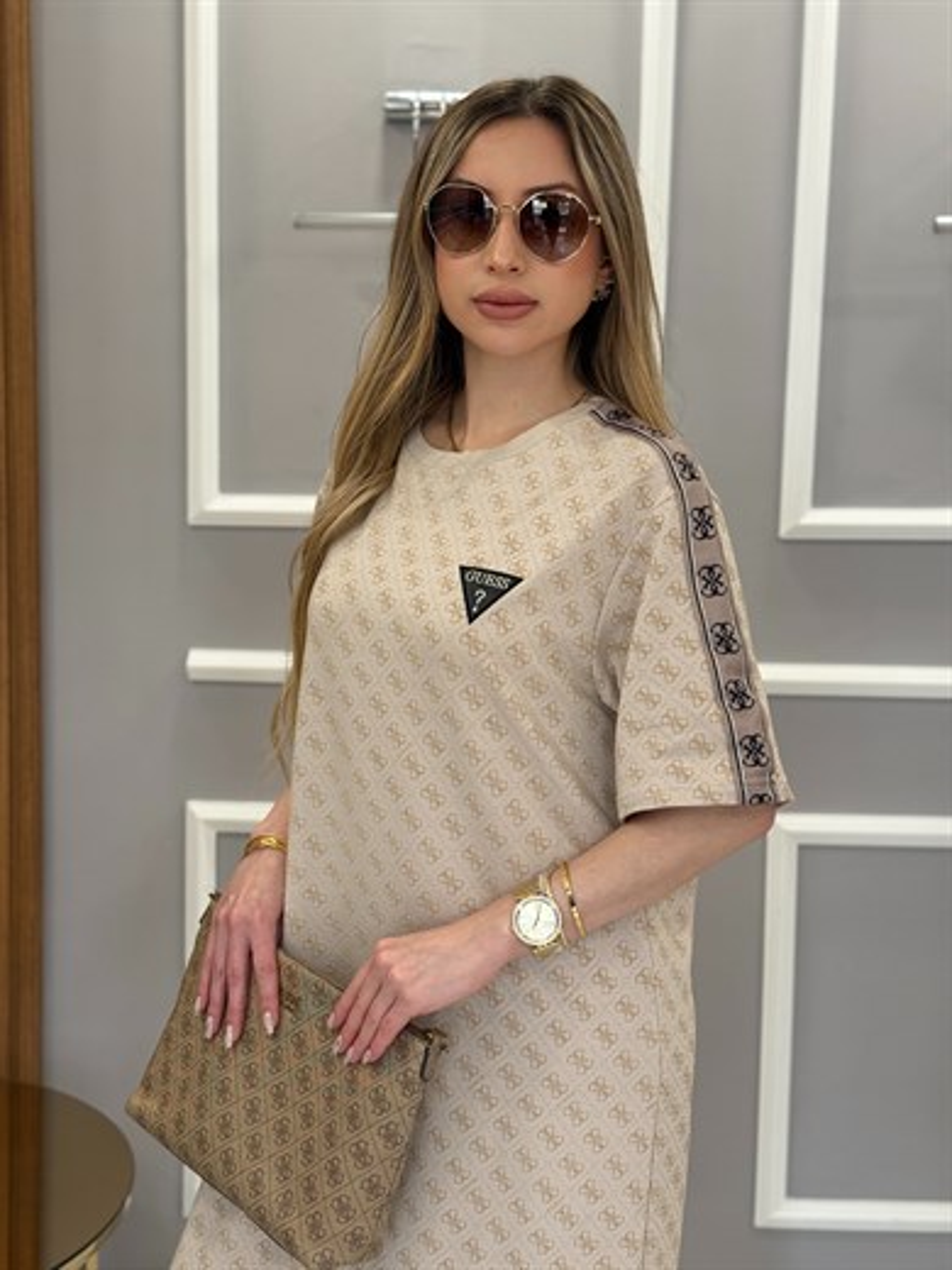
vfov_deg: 39.7
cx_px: 476
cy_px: 635
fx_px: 1760
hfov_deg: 30.3
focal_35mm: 48
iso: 100
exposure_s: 1/109
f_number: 1.78
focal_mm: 6.76
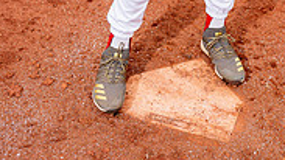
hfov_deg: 26.3
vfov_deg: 12.8
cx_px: 198
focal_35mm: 80
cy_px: -179
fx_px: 605
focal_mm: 31
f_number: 4
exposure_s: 1/250
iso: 100
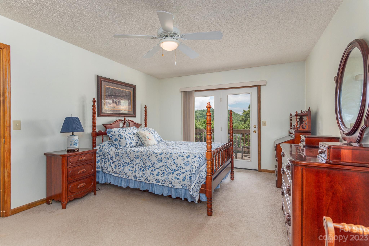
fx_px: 174
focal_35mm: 17
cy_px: 123
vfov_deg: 70.5
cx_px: 184
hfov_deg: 93.2
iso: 320
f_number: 7.1
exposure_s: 1/200
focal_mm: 17
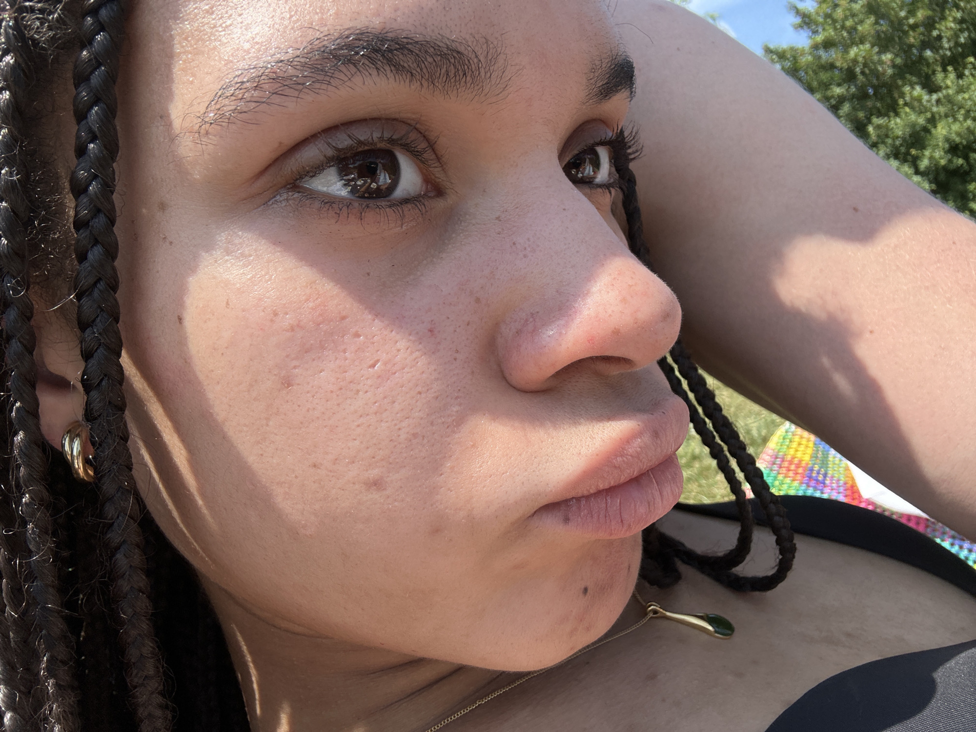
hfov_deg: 73.9
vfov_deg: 58.9
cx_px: 488
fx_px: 648
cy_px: 366
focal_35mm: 23
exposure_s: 1/563
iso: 25
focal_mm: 2.69
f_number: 1.9
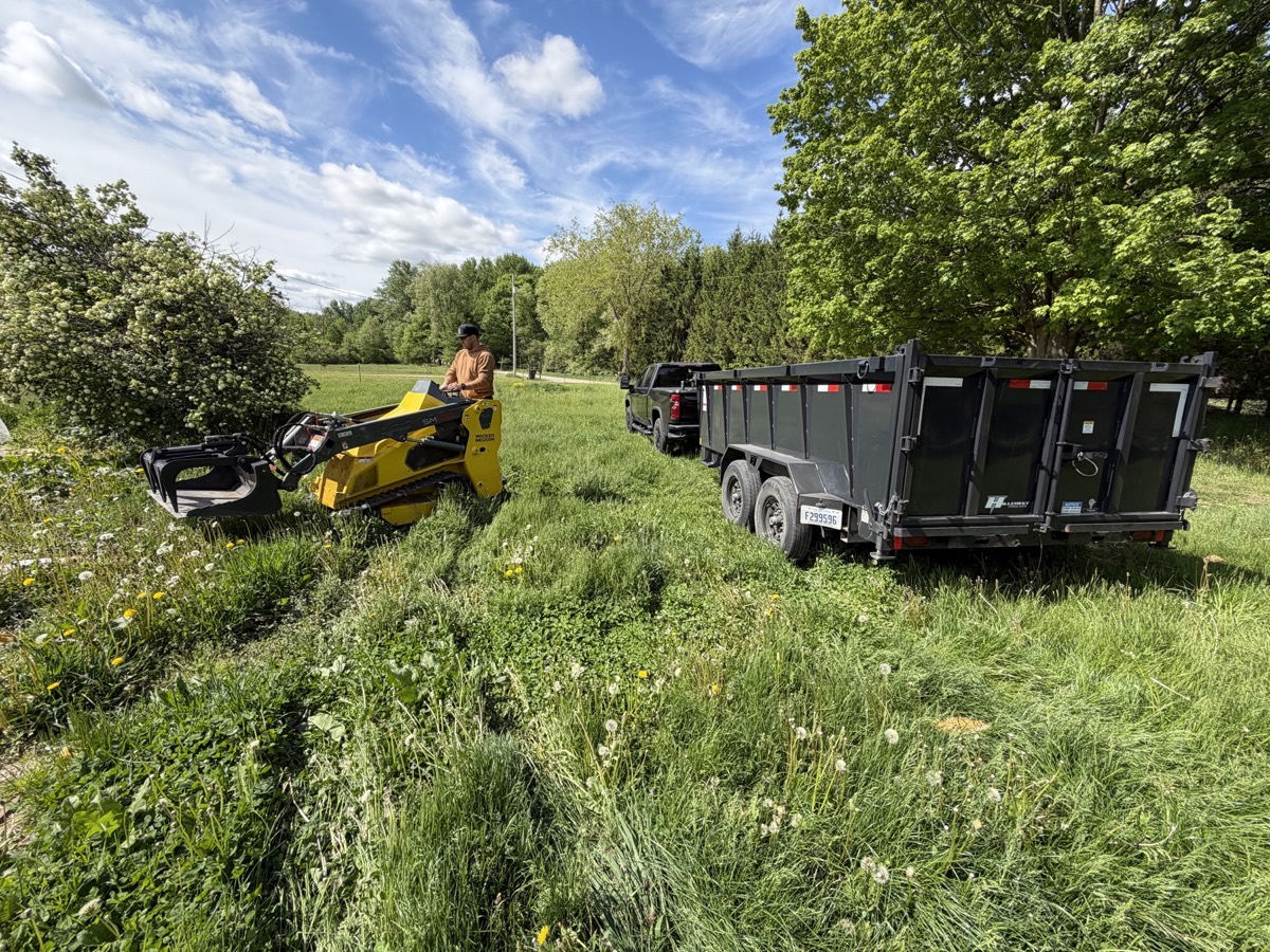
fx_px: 514
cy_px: 476
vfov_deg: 85.7
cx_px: 635
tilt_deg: -12.6
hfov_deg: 102.1
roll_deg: -3.5
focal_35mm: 14
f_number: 2.2
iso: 32
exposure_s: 1/770
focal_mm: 2.22
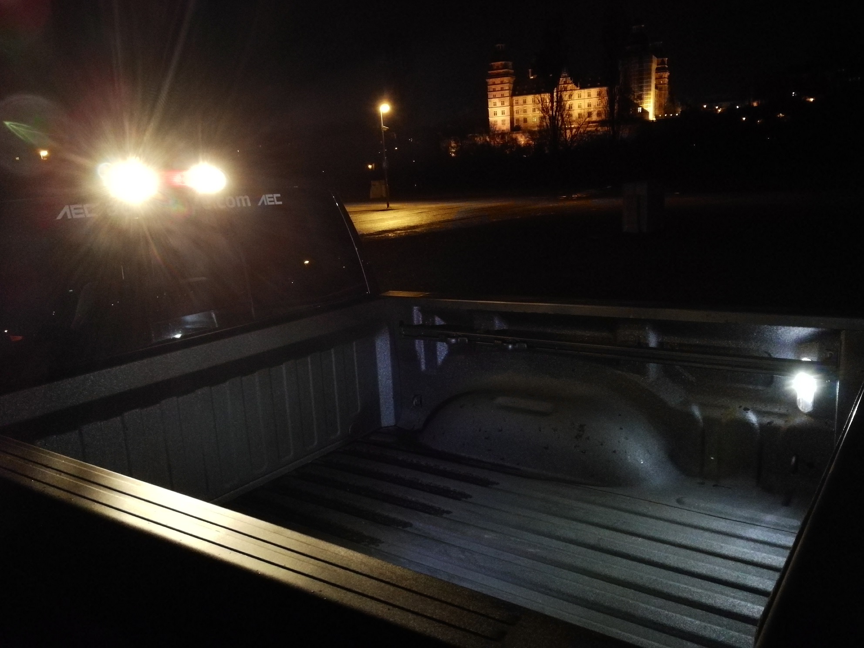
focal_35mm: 27
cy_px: 324
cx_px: 432
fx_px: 674
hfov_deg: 65.3
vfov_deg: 51.4
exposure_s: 1/4
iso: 1250
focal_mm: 3.95
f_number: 2.2
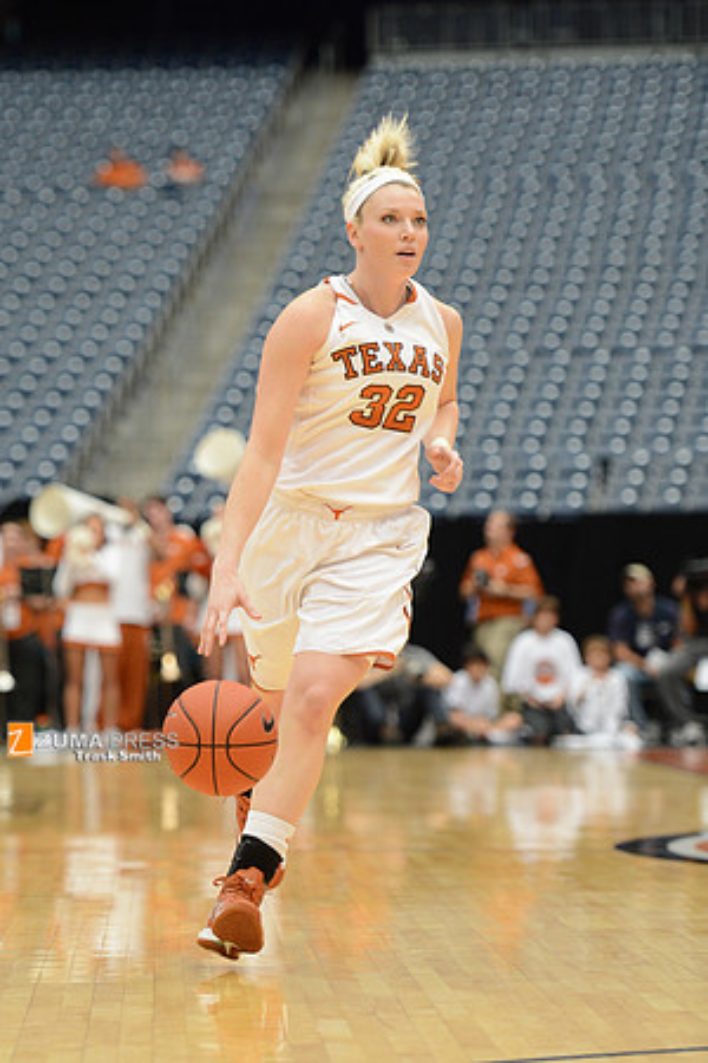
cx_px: 354
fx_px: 3540
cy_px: 532
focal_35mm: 120
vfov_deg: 17.1
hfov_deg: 11.4
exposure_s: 1/1250
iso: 1250
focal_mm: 120
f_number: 2.8
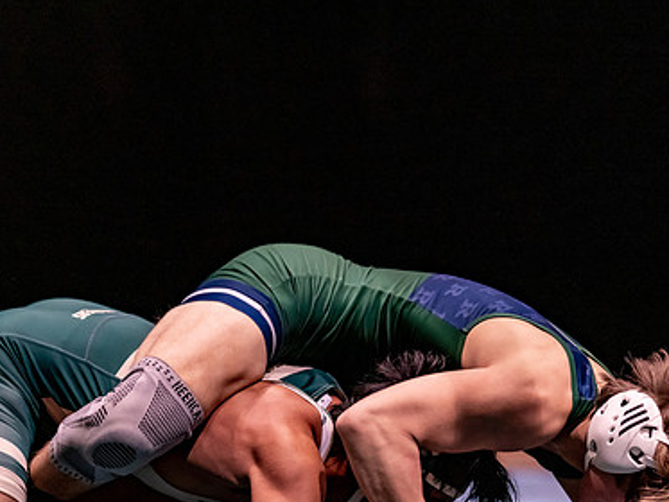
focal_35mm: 216
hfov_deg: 9.2
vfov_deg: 6.9
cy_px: 355
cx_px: 314
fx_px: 4176
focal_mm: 135
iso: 2000
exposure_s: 1/800
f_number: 1.8
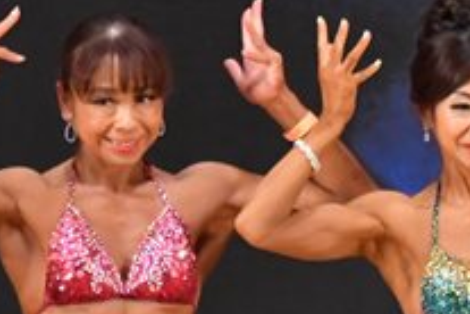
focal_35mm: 1125
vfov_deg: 1.2
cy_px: 400
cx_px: 392
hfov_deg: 1.8
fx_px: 14686
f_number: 5.6
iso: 6400
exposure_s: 1/400
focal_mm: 200
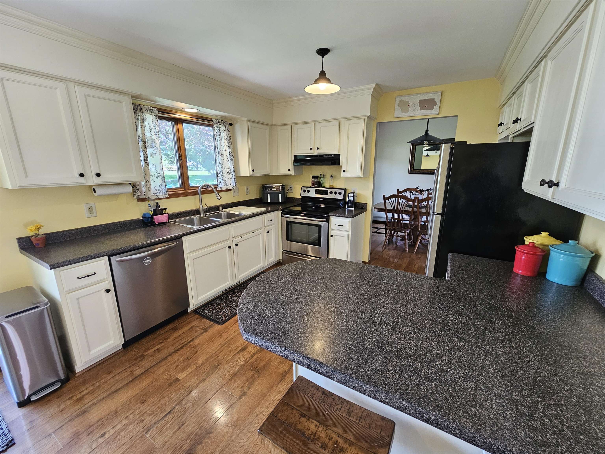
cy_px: 227
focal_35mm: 13
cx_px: 302
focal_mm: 2.2
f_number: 2.2
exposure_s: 1/60
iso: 200
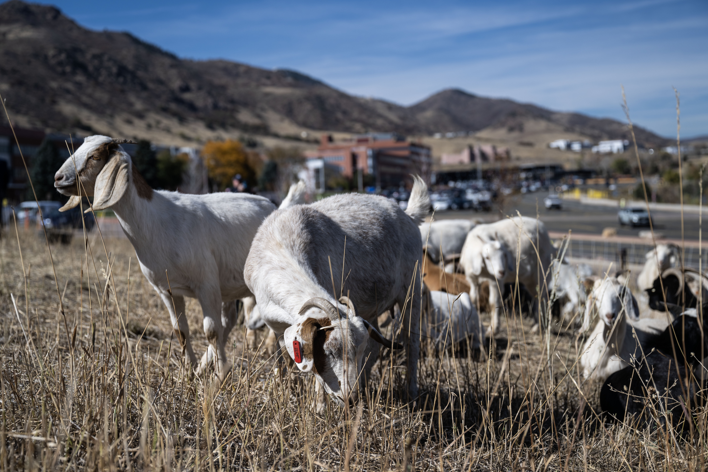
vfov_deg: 25.1
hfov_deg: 36.9
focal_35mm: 54
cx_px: 354
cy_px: 236
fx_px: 1062
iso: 64
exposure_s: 1/2000
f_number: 4
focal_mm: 53
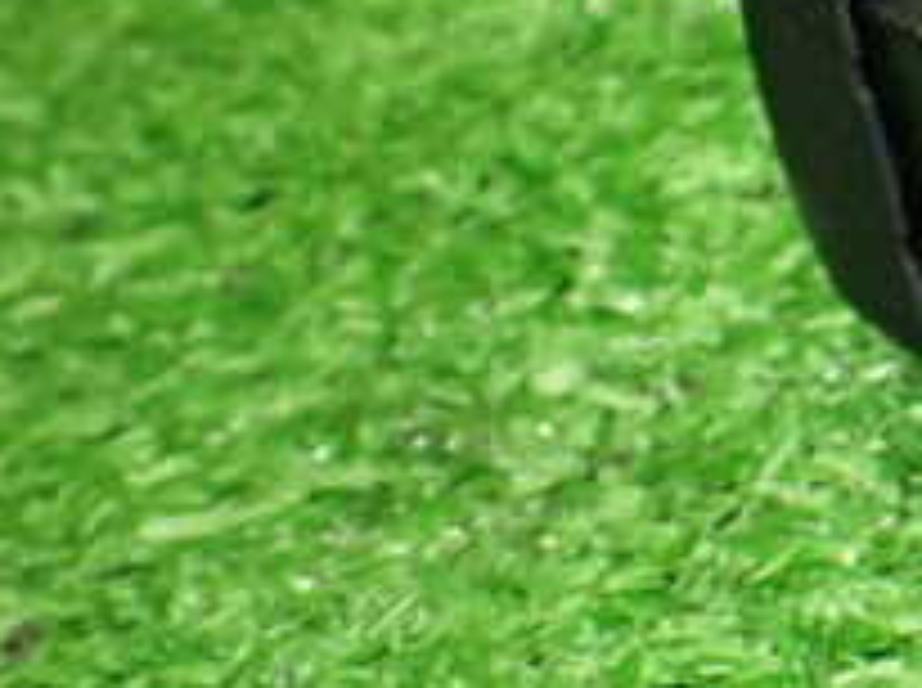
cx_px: 1336
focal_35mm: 88
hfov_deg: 19.7
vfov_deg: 16.7
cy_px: 270
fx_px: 2340
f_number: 2.3
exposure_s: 1/125
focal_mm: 5.4
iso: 500
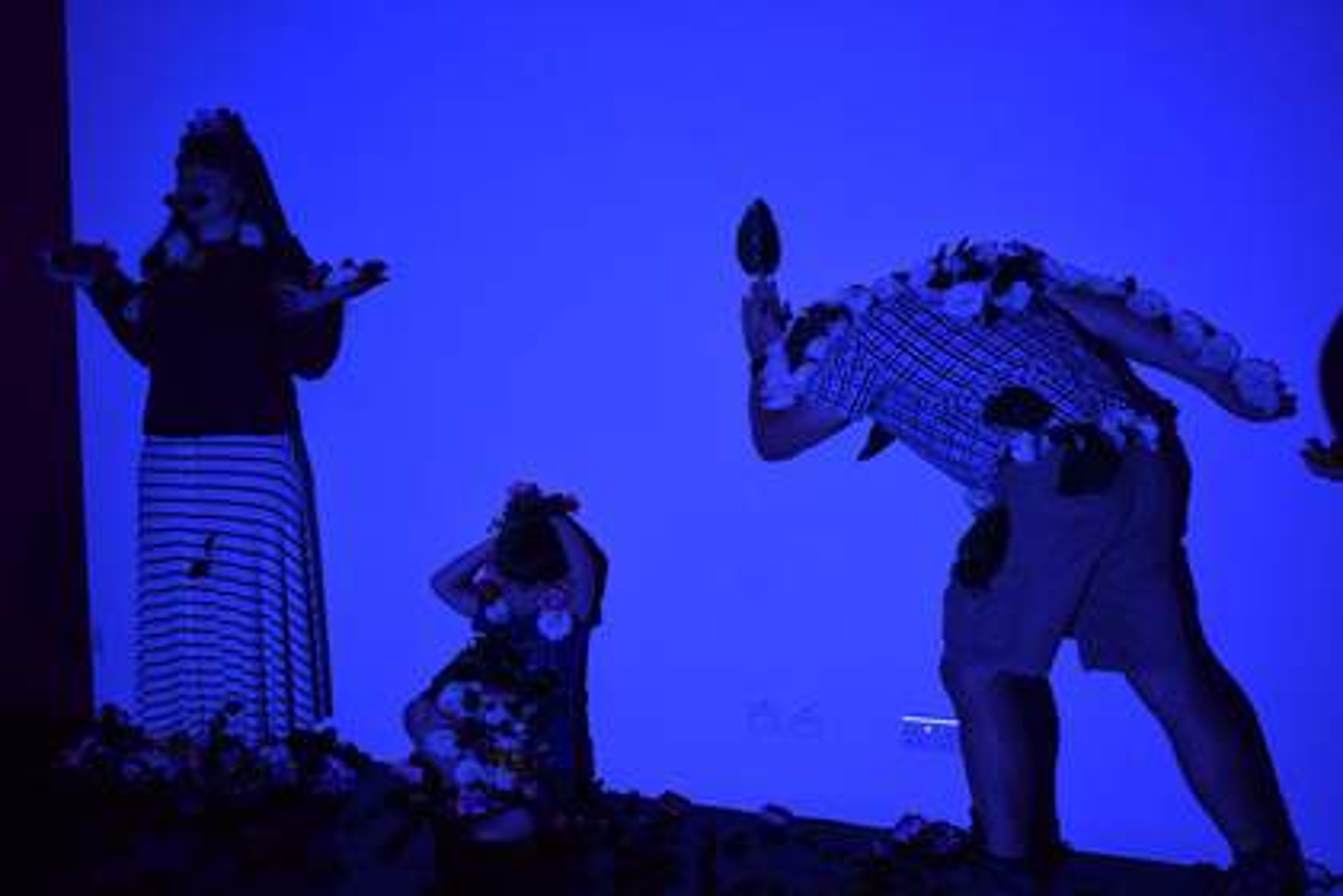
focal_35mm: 36
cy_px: 448
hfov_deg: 53.1
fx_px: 1343
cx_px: 672
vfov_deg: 36.9
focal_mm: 24
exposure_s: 1/60
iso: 640
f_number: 4
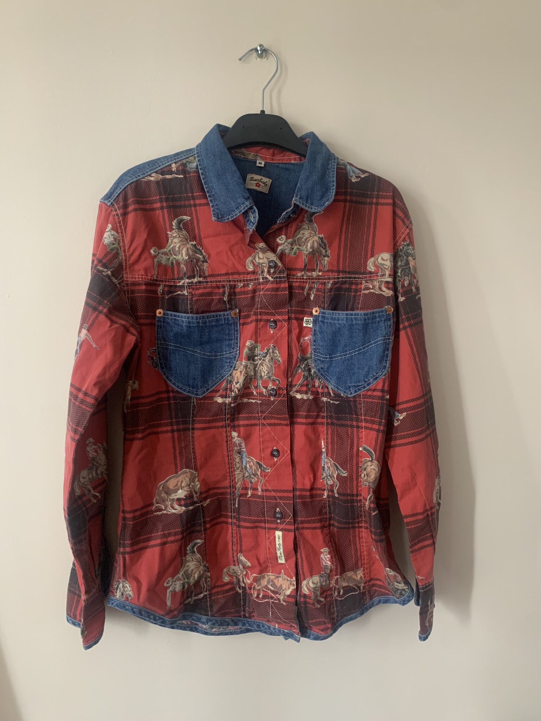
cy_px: 360
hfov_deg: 53.1
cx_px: 270
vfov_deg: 67.3
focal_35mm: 26
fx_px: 542
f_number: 1.8
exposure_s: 1/48
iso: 400
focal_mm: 4.25
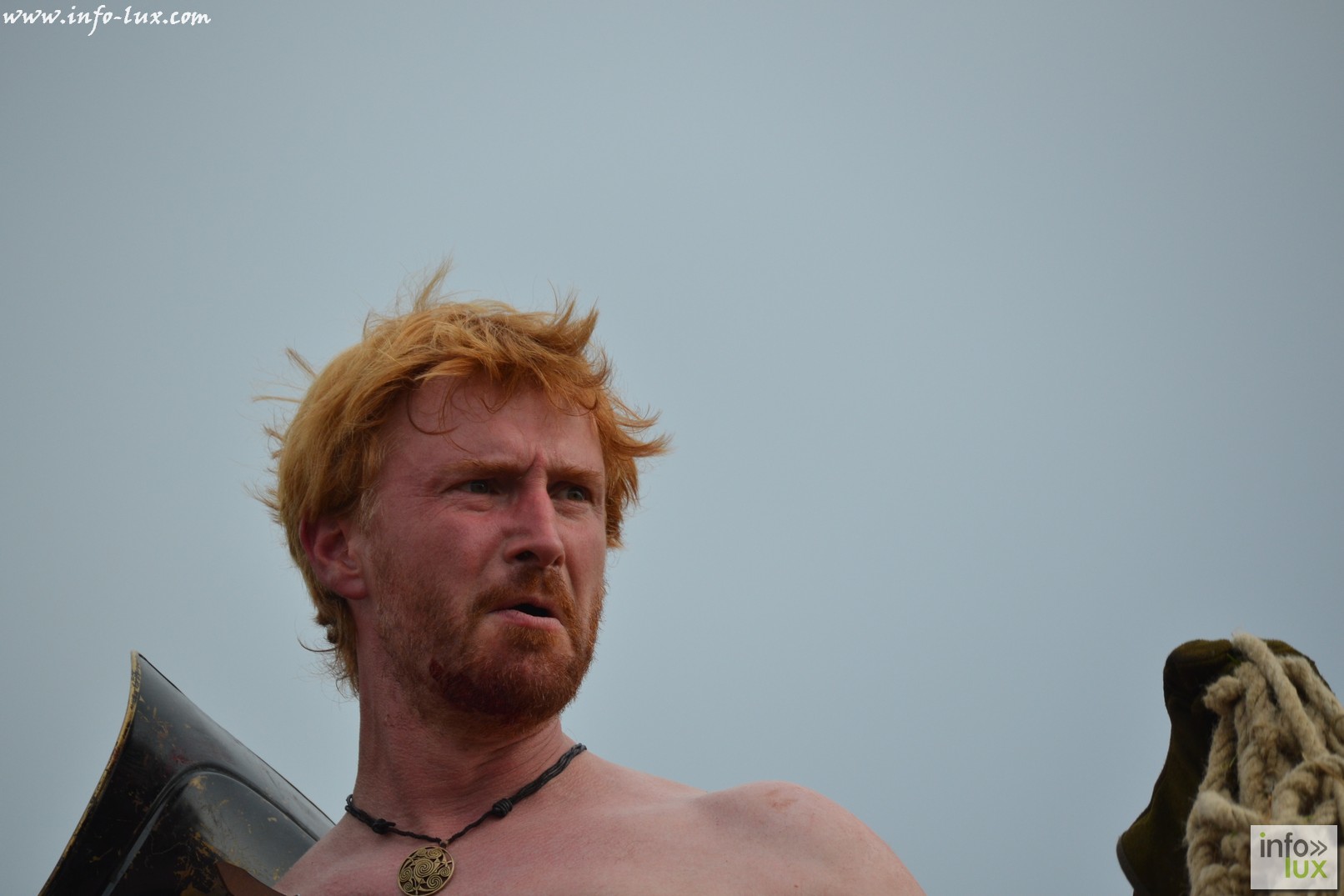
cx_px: 672
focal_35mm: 218
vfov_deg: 6.3
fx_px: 8120
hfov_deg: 9.5
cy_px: 448
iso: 400
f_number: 5.6
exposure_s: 1/2000
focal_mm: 145
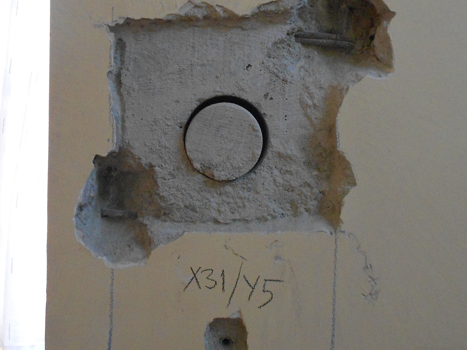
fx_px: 594
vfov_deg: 32.7
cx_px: 244
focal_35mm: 44
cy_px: 127
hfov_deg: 42.9
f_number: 3.2
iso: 400
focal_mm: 4.6
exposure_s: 1/30
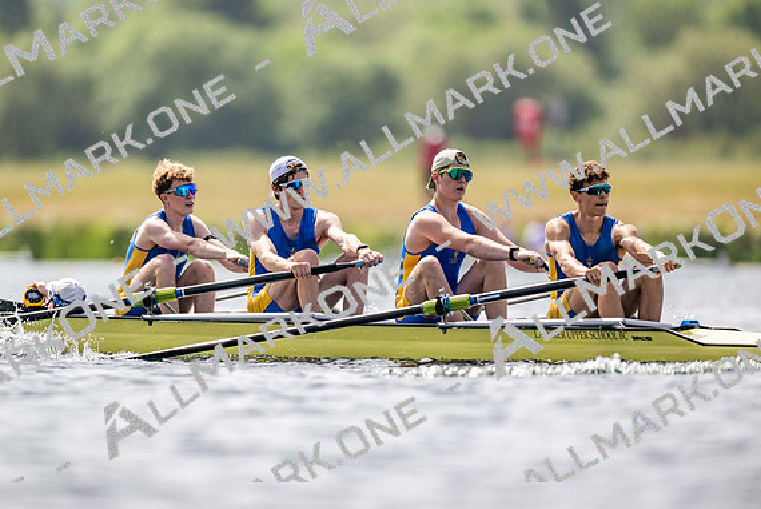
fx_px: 12904
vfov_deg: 2.3
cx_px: 375
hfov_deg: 3.4
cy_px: 253
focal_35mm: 610
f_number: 4
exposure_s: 1/2500
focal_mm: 600
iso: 180
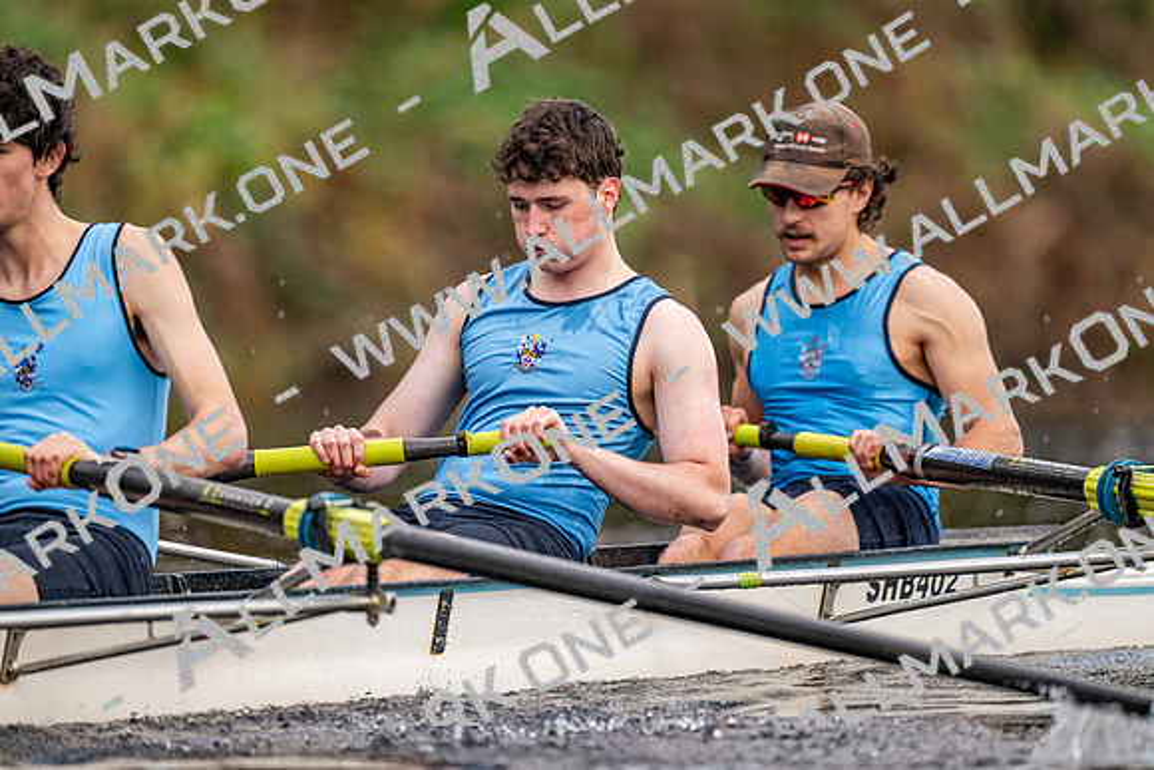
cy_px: 385
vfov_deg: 2.3
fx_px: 19237
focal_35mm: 600
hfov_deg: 3.4
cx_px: 577
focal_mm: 600
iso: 1600
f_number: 4
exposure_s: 1/2500
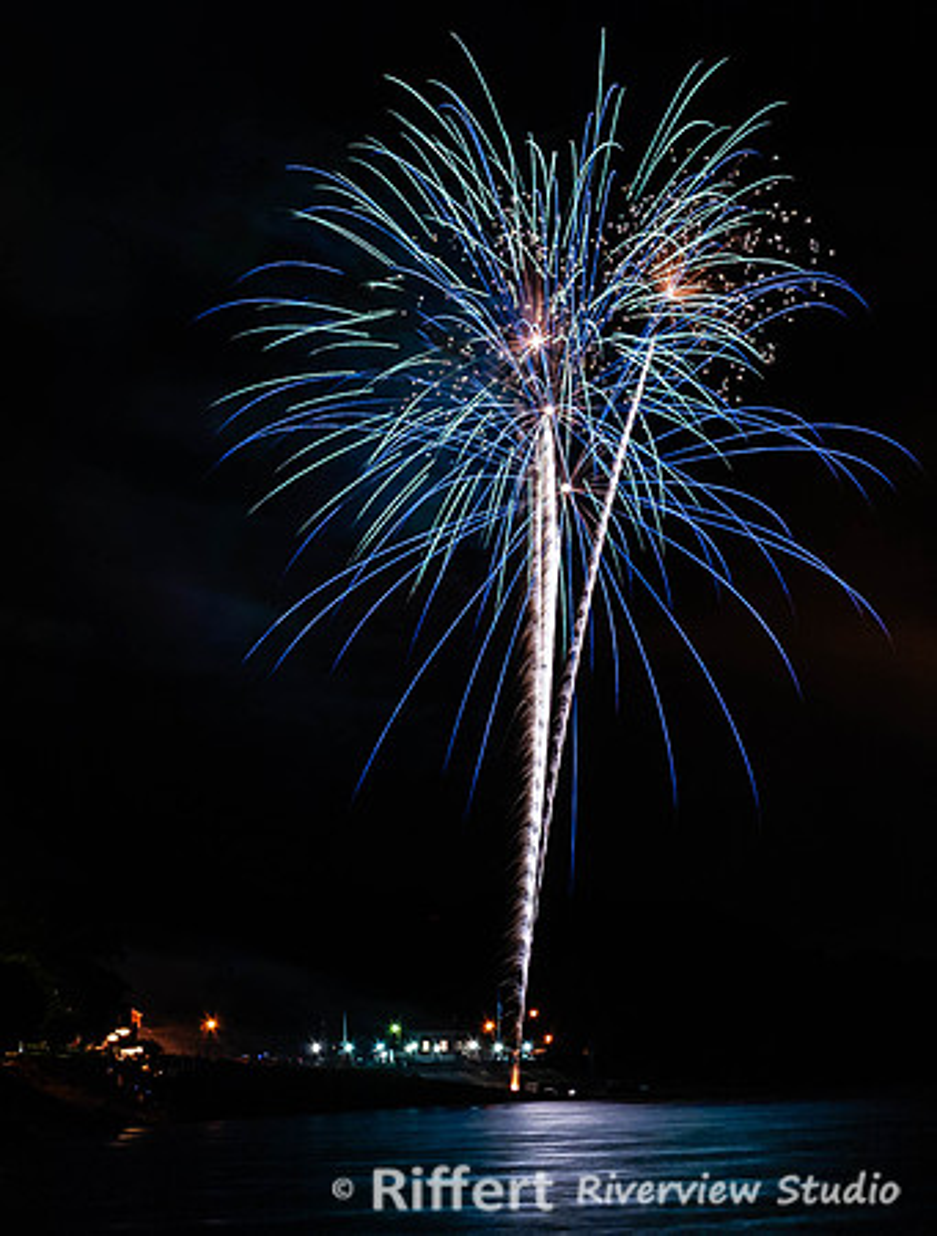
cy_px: 663
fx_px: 7374
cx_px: 1041
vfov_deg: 9.6
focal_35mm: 206
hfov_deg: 7.2
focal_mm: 80
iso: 100
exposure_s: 10
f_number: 13
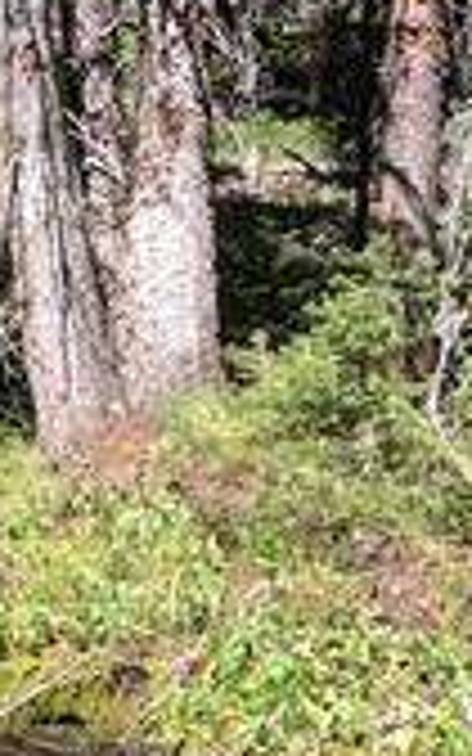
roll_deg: -3.6
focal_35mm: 113
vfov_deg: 18.3
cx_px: -512
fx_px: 2326
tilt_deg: -5.1
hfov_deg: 10.5
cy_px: 153
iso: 20
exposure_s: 1/470
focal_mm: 3.99
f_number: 1.8
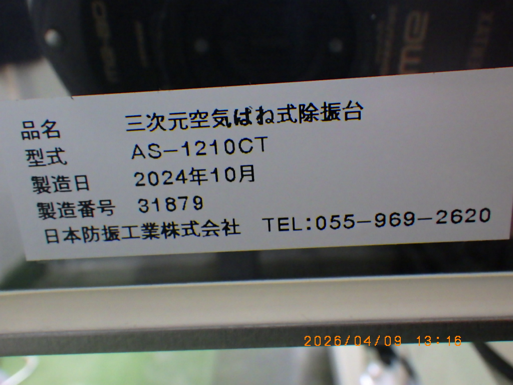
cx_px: 256
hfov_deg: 54.0
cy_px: 192
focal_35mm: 34
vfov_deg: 41.8
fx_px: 504
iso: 1600
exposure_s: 1/40
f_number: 3.8
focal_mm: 6.1
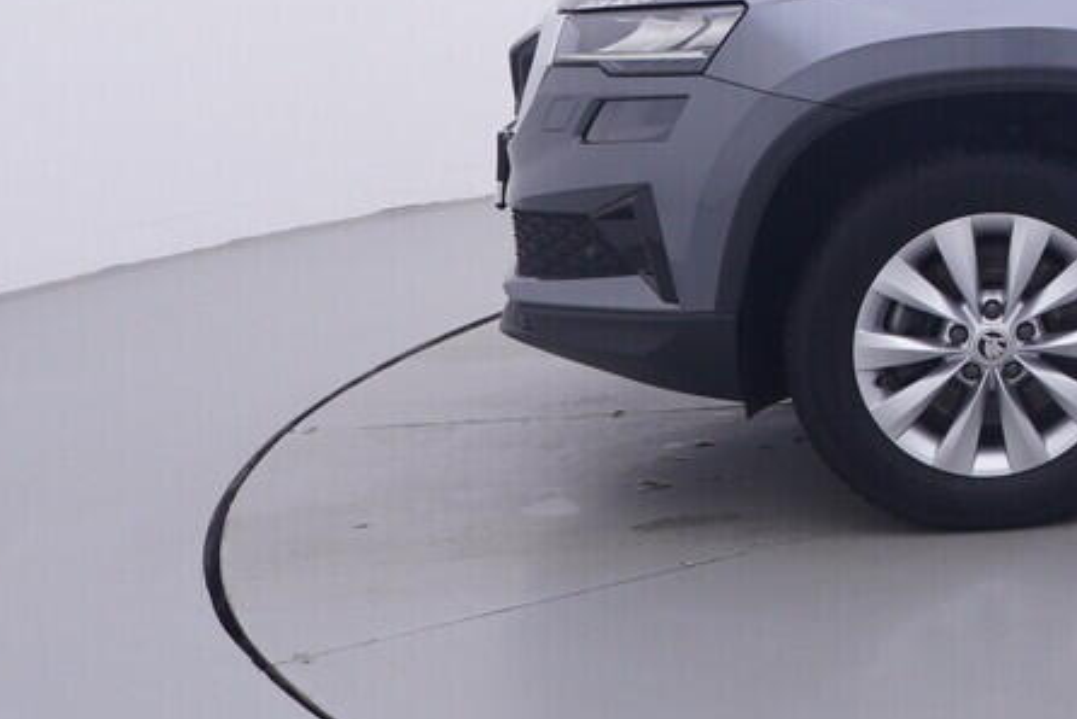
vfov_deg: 18.1
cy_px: -70
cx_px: 1545
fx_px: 2174
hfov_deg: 23.3
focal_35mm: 73
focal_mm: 15
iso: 200
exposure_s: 1/80
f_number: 5
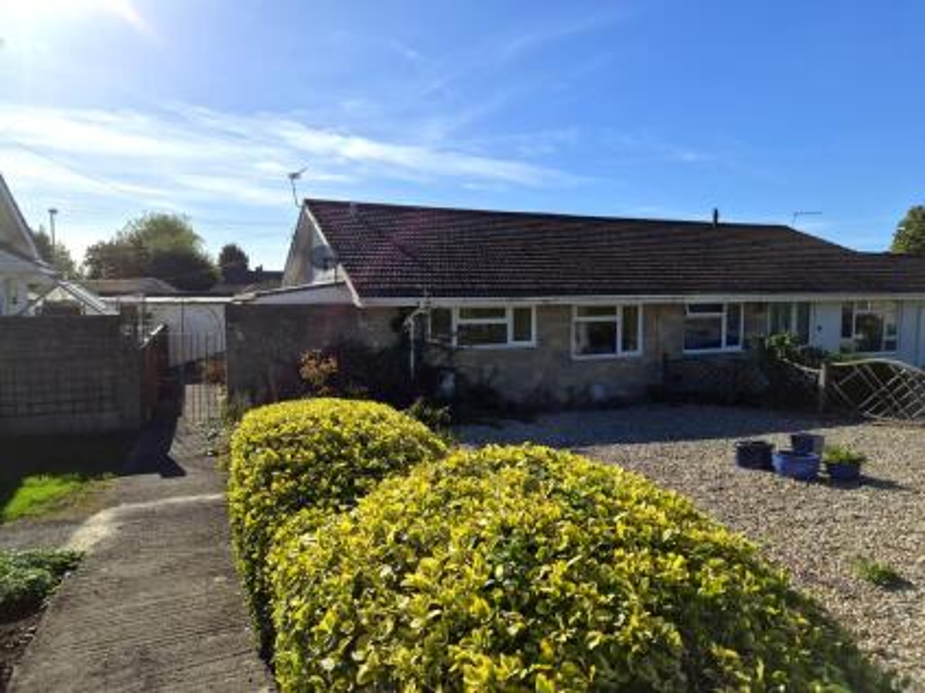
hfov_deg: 73.9
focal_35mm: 23
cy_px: 346
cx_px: 462
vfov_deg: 58.9
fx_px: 614
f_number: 1.8
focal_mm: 5.4
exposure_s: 1/7696
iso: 80
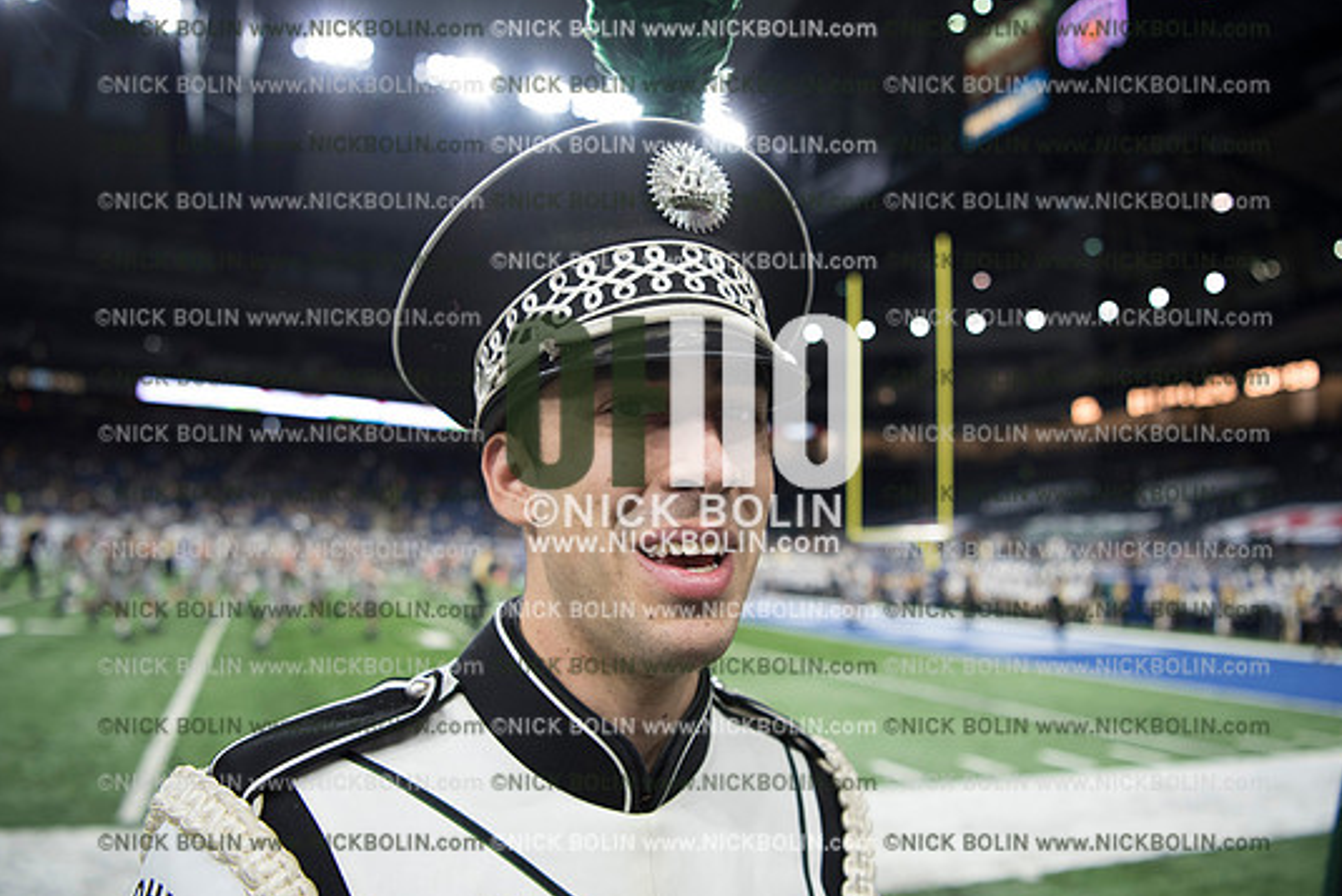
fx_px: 969
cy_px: 435
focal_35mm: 26
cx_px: 682
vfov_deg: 49.6
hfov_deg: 69.4
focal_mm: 24
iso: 1250
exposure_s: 1/800
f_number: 2.8
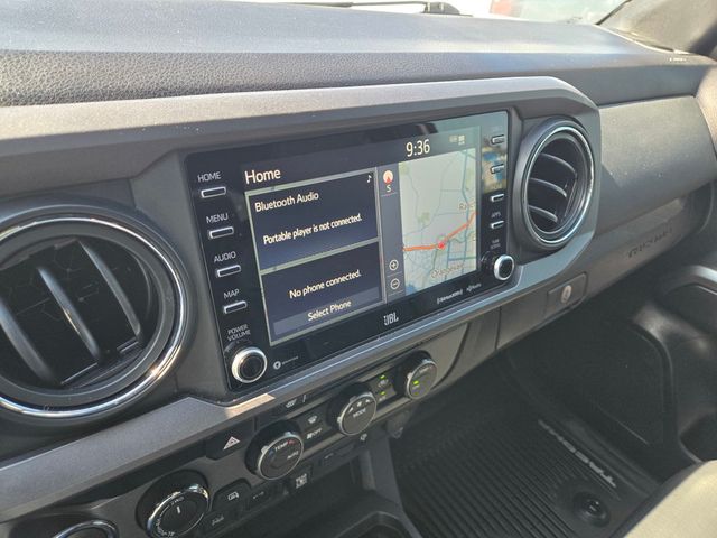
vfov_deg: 58.9
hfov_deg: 73.9
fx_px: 476
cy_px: 269
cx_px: 358
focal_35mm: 23
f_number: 1.8
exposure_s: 1/180
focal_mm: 5.4
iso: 125
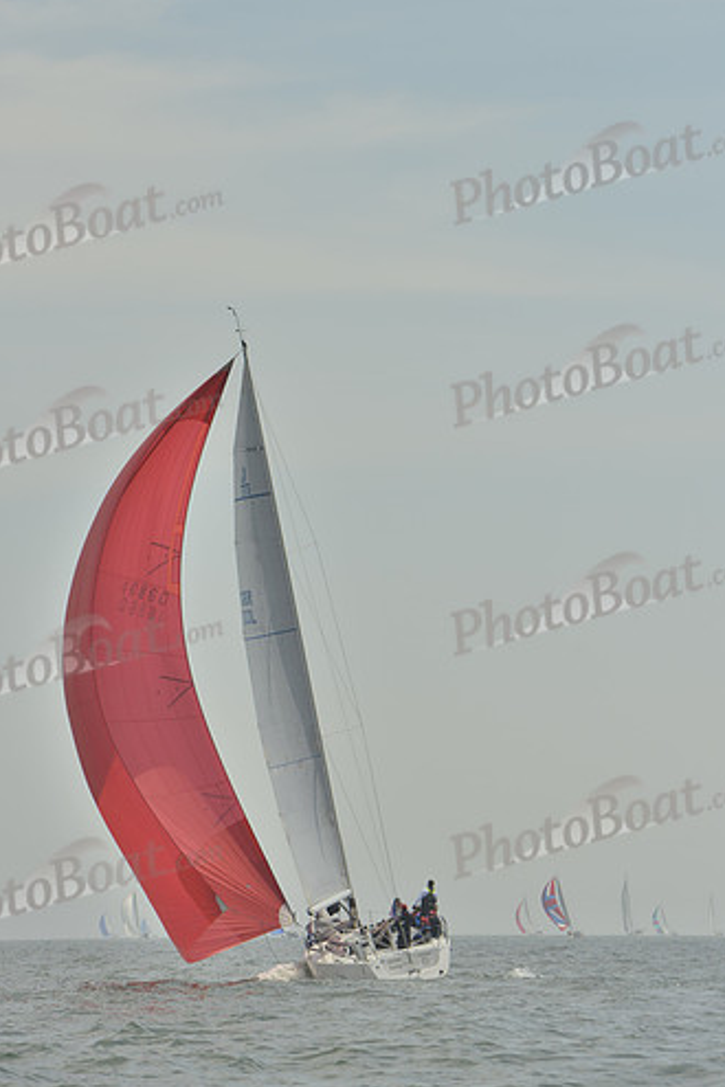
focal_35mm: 205
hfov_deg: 6.7
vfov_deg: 10.0
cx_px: 337
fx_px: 6192
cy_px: 516
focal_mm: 175
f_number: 10
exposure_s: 1/1250
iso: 280
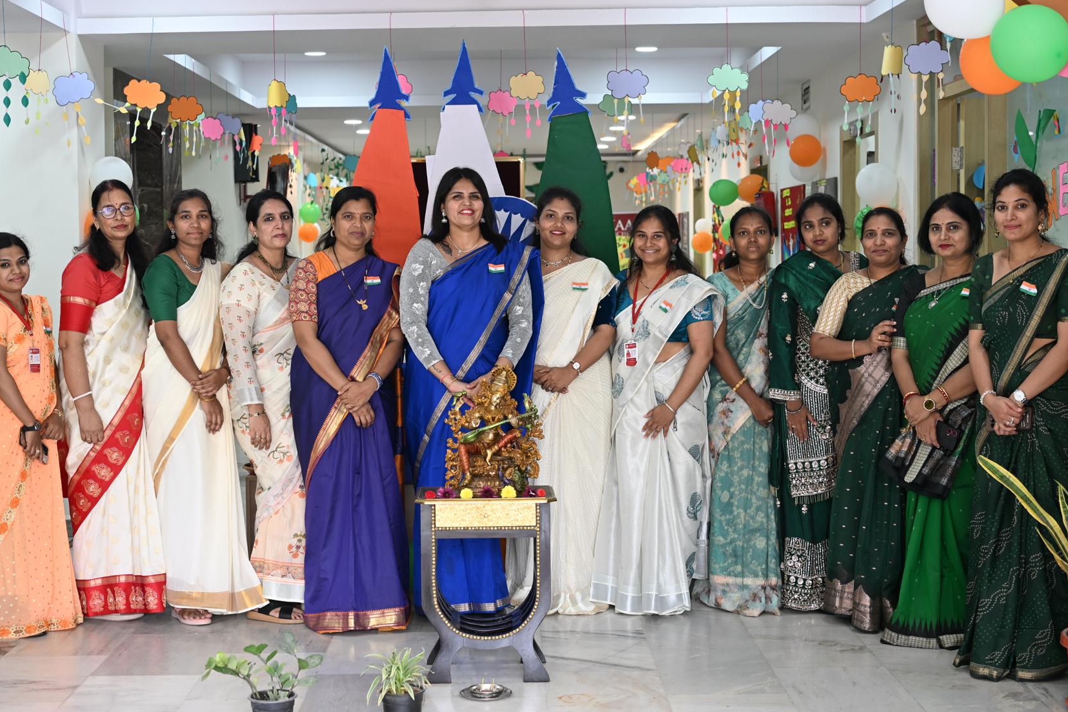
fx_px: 1720
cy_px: 329
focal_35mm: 58
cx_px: 505
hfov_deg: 34.5
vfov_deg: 23.4
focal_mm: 50
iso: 400
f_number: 4
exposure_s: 1/80
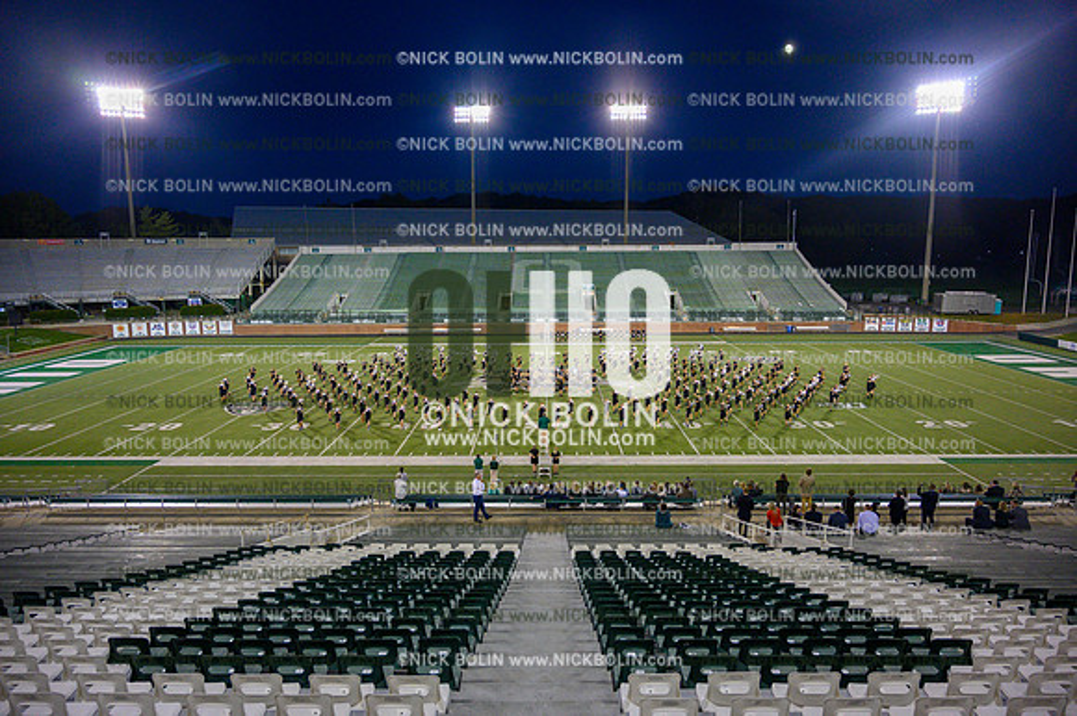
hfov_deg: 73.8
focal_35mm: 24
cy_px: 358
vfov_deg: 53.1
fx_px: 718
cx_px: 538
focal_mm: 24
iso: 4000
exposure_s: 1/1000
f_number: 4
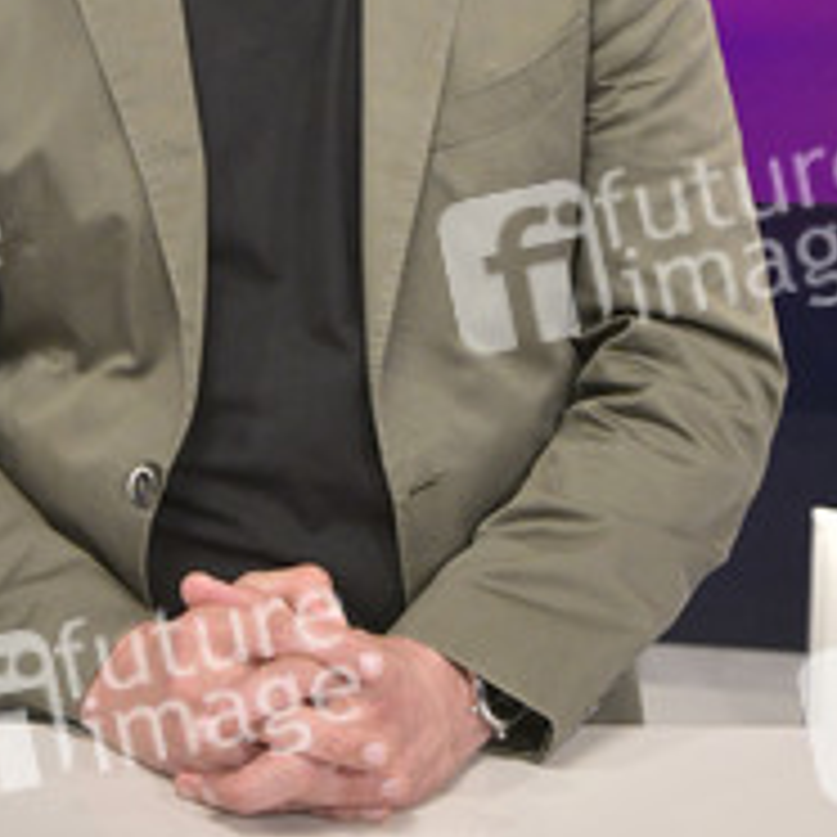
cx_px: 261
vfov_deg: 25.7
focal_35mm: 64
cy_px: 22
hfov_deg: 26.7
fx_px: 1751
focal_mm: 35
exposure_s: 1/200
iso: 2500
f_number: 6.3
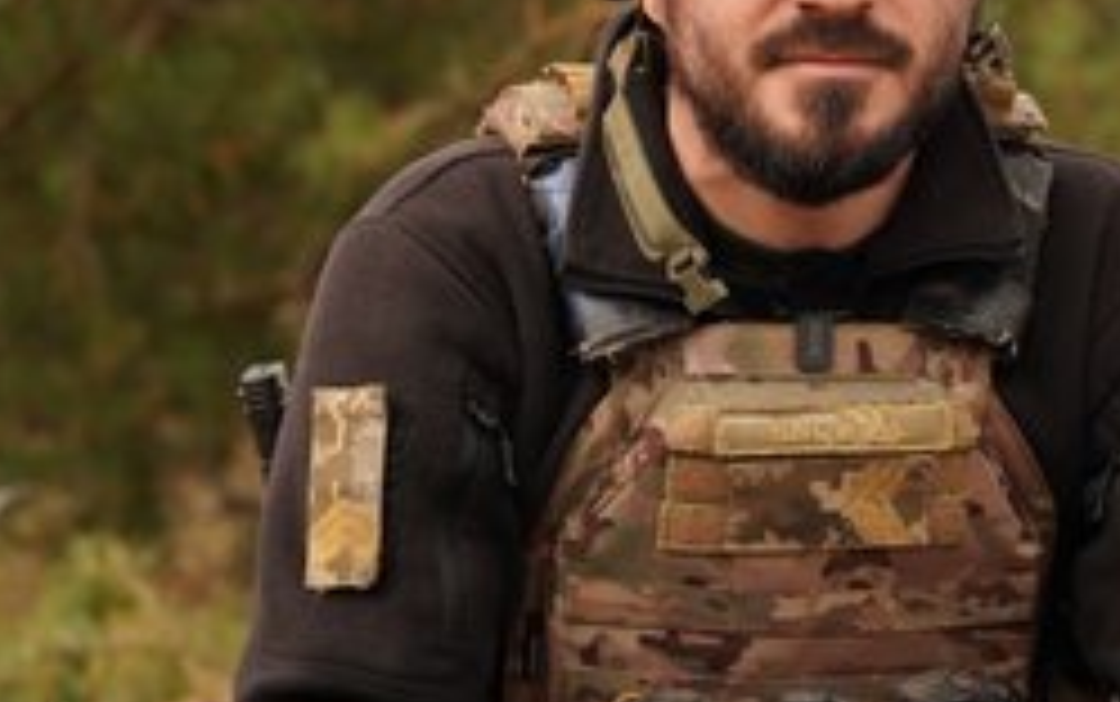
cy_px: 151
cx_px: 873
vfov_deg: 6.6
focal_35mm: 199
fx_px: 6073
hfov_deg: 10.5
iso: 500
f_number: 5.6
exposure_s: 1/640
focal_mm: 81
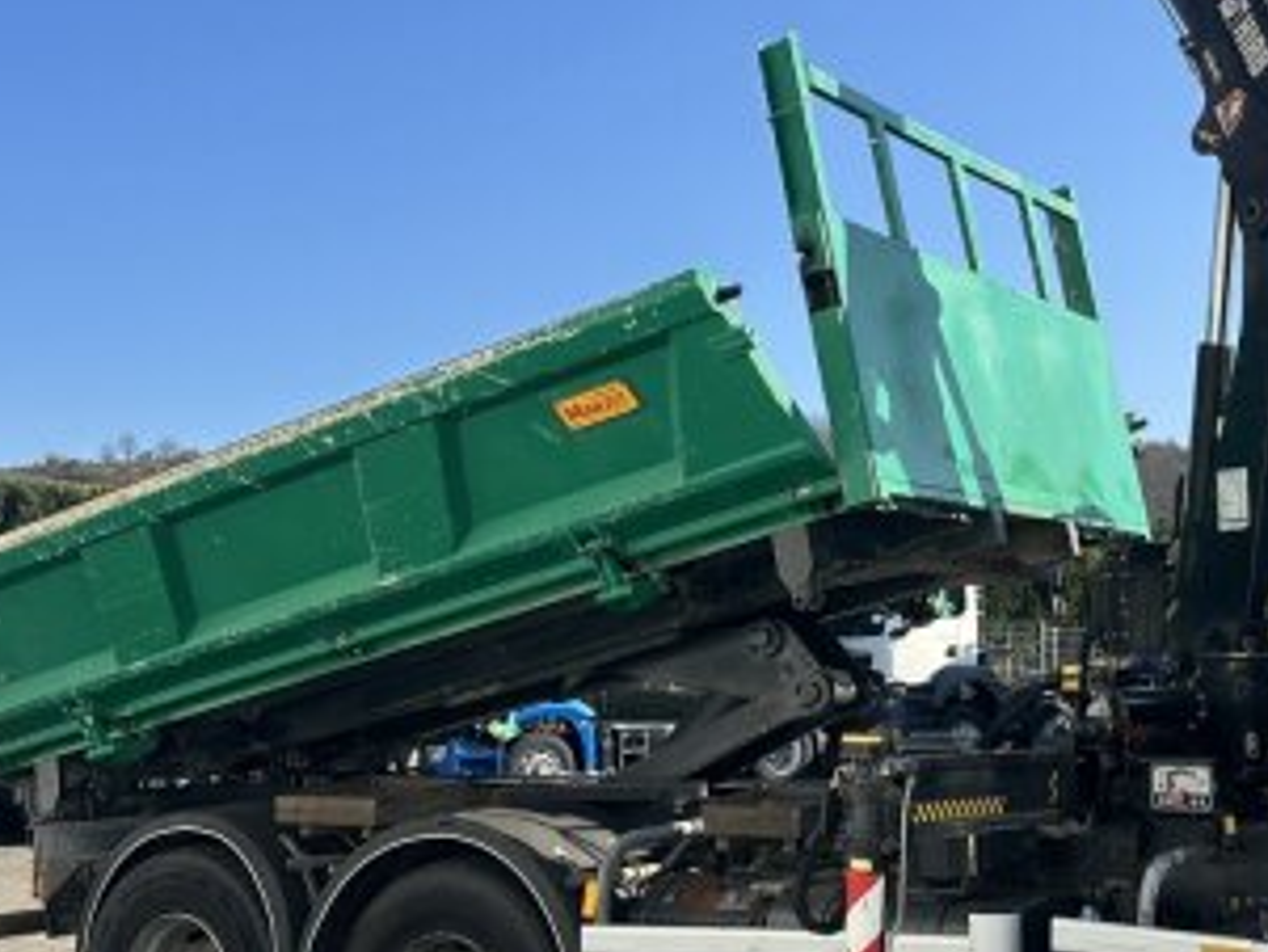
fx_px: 1869
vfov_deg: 28.6
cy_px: 493
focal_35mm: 51
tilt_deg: +6.6
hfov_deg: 36.6
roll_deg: +0.6
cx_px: 944
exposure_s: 1/3247
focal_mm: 6.86
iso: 80
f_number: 1.78
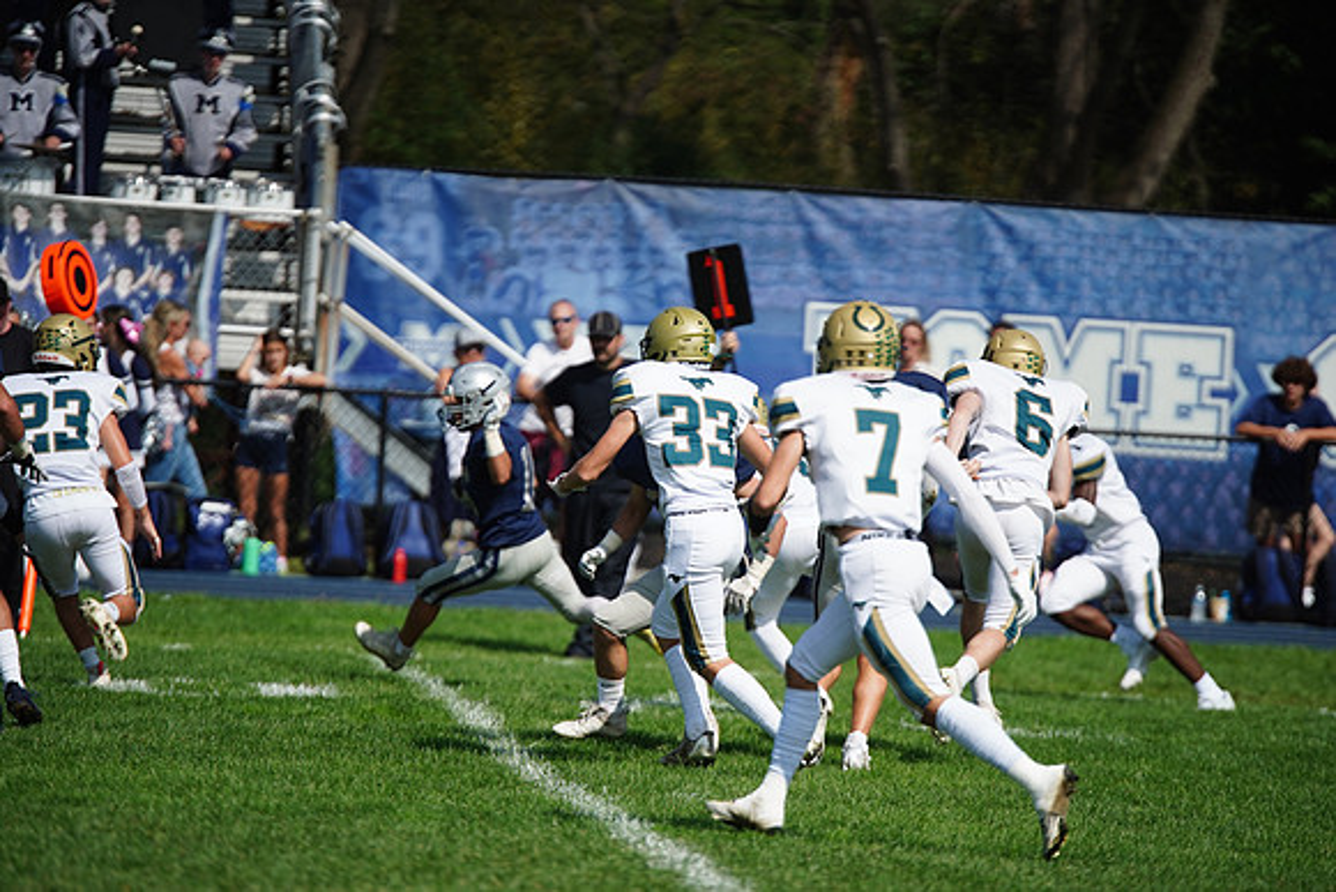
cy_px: 446
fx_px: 11135
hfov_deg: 6.9
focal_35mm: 300
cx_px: 668
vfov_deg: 4.6
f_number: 2.8
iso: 400
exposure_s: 1/8000
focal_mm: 300
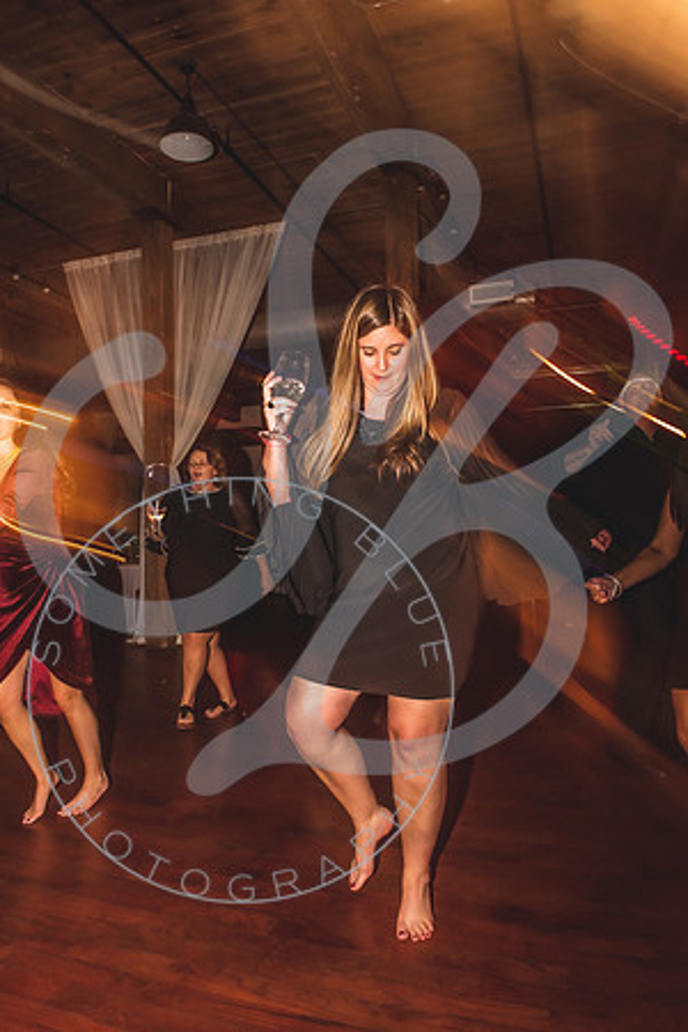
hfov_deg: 53.1
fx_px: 688
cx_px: 344
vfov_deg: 73.7
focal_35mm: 24
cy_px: 516
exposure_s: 1/6
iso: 1000
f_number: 11
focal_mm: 24
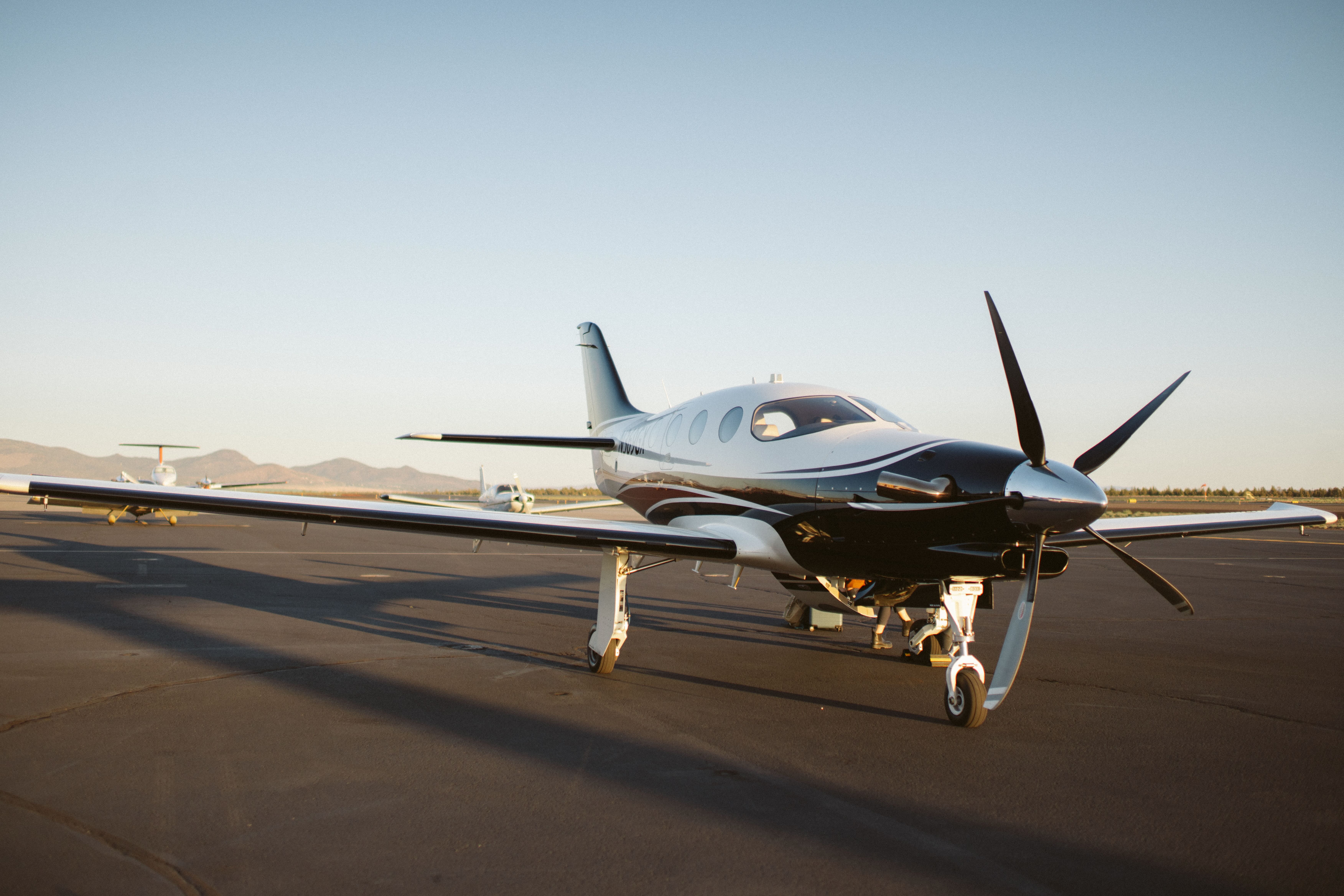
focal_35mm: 35
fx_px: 1307
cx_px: 672
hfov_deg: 54.4
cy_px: 448
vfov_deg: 37.9
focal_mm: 35
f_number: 1.6
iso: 250
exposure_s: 1/2500
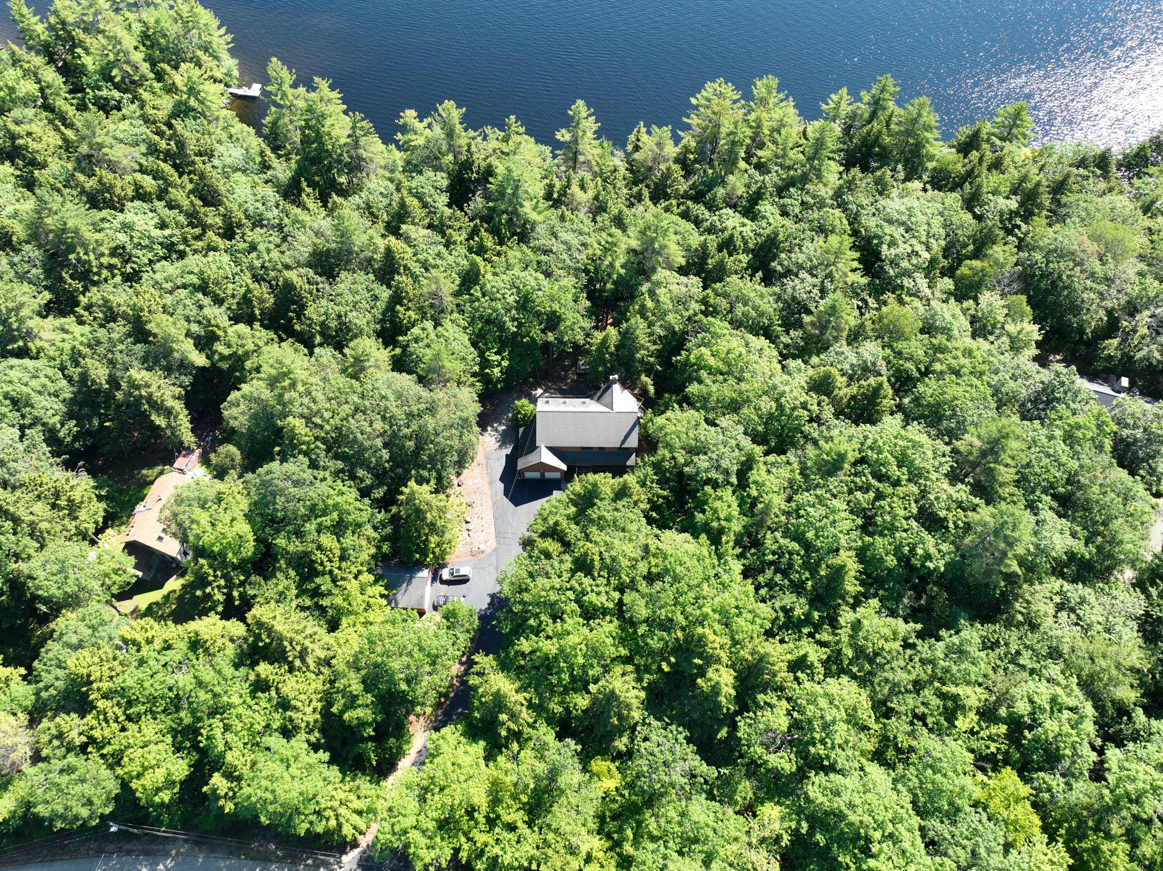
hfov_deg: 71.6
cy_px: 436
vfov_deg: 56.8
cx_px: 582
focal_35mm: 24
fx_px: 806
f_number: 2.8
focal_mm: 12.29
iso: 140
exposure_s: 1/500
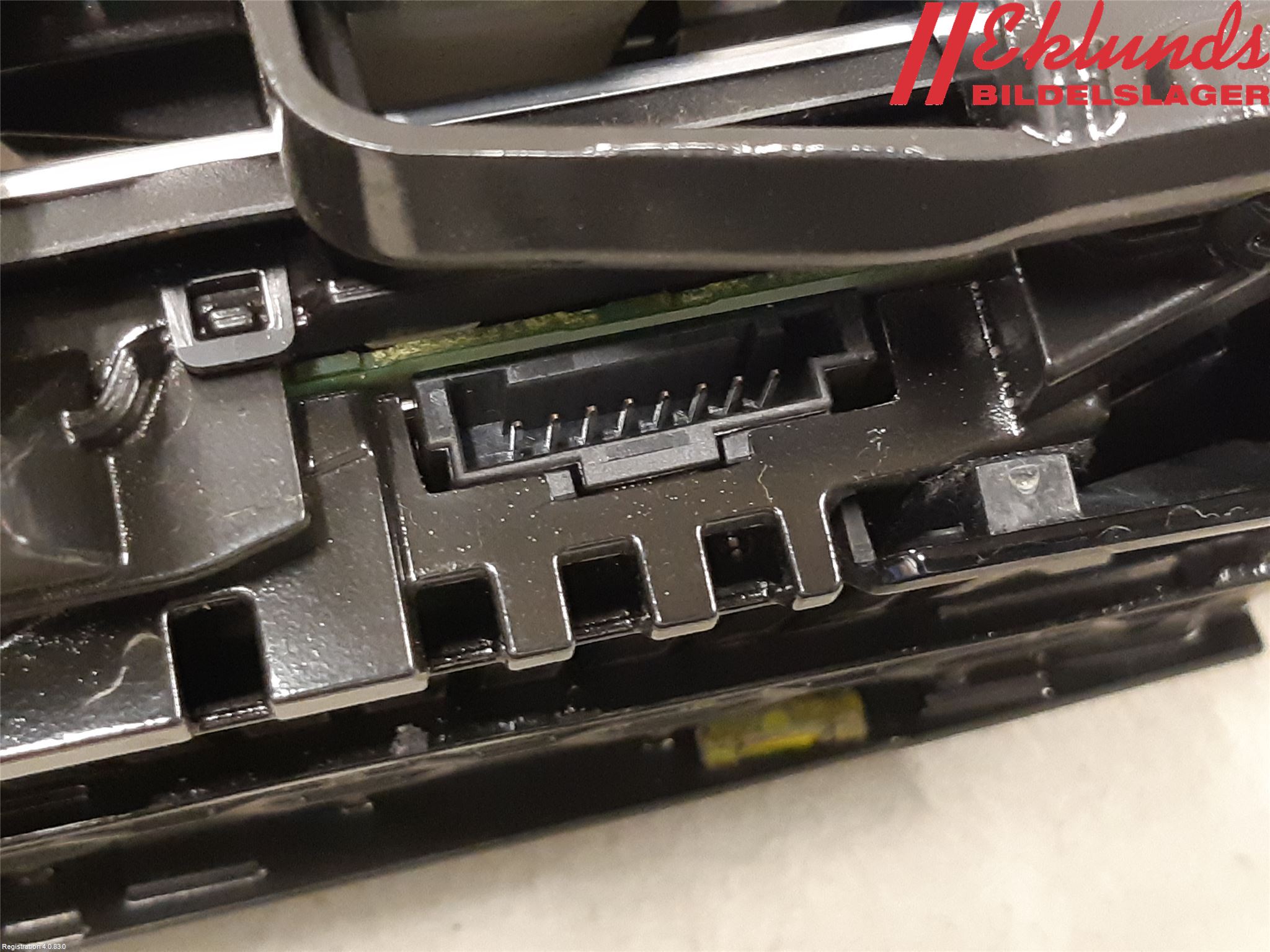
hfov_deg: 67.3
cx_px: 635
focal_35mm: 26
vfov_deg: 53.1
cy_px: 476
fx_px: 954
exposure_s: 1/25
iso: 320
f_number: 1.7
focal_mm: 3.93
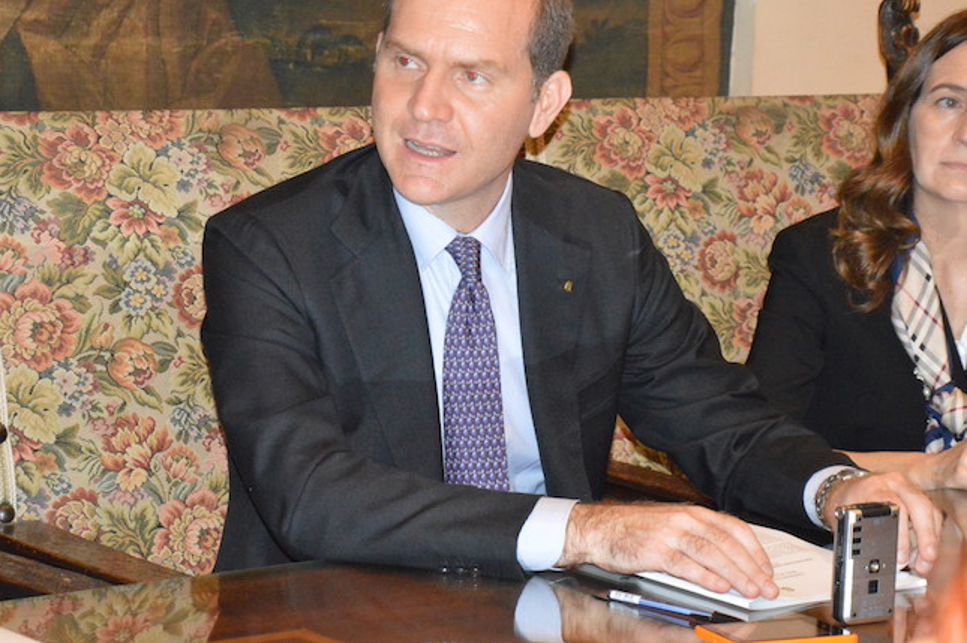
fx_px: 3274
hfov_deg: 16.8
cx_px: 463
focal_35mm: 122
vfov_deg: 11.2
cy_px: 271
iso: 6400
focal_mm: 70
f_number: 8
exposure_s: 1/125
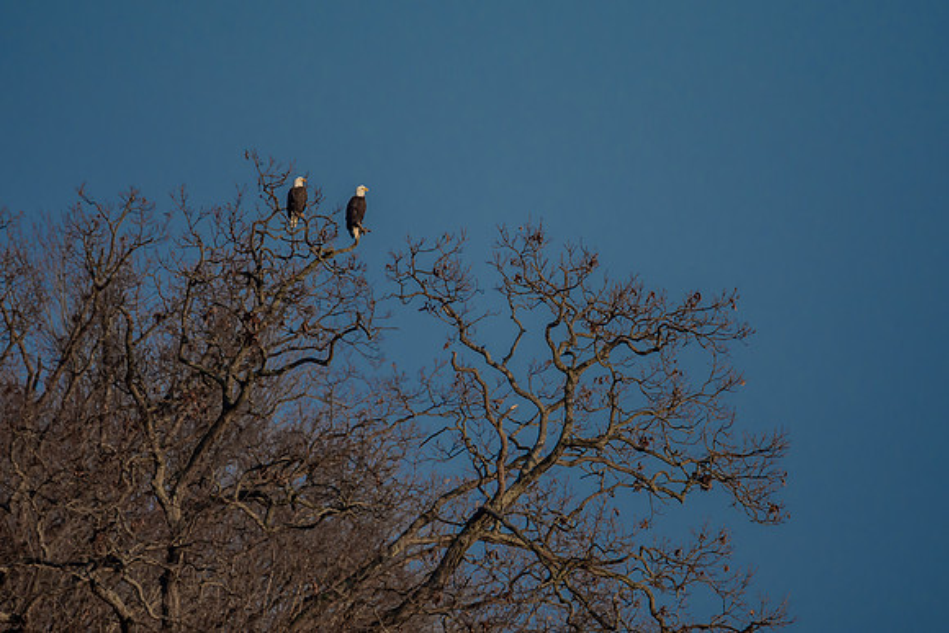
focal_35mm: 1108
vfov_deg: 1.2
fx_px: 29215
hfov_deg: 1.9
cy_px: 291
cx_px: 490
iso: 450
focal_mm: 600
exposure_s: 1/1000
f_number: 6.3
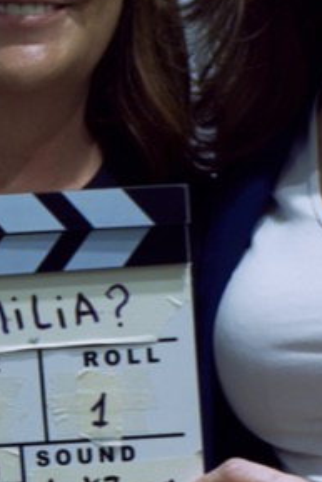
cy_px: 292
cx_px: 100
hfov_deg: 7.1
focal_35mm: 194
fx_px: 2600
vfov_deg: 10.6
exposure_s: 1/60
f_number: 4.5
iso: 3200
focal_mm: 51
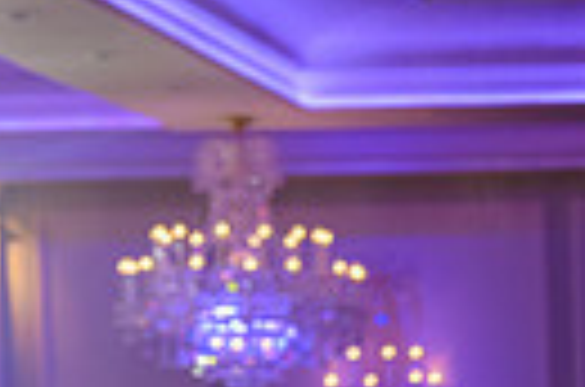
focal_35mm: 197
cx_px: 1017
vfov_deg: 6.7
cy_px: 848
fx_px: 3193
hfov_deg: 10.0
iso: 1600
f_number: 3.2
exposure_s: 1/125
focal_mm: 44
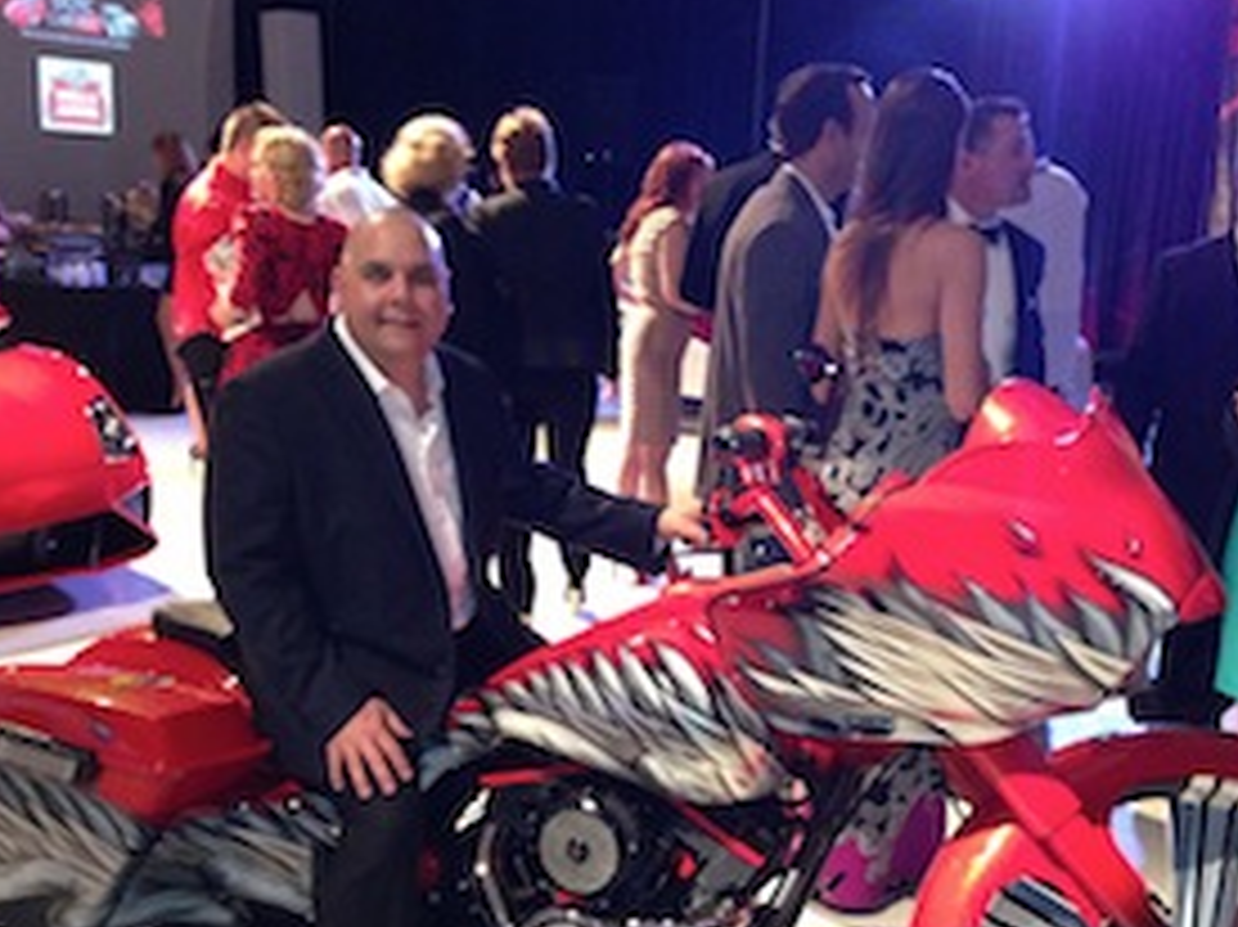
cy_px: 639
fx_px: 1716
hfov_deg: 39.7
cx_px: 639
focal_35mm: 48
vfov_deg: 30.0
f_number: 2.4
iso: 500
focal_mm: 4.13
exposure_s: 1/16
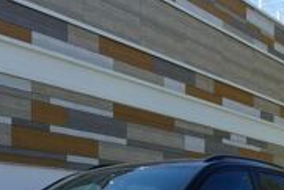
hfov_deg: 24.6
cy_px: 250
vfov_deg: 15.8
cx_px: 89
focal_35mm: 82
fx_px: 647
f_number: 3
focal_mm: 11.35
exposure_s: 1/800
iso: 125
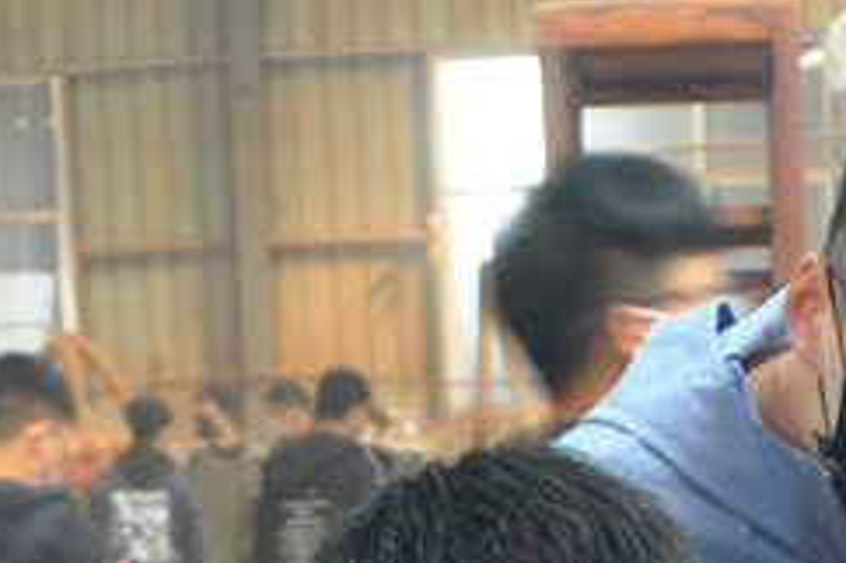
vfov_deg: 7.5
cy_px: 1497
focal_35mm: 168
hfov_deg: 12.2
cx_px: 428
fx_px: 3945
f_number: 4.5
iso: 400
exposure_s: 1/20
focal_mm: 18
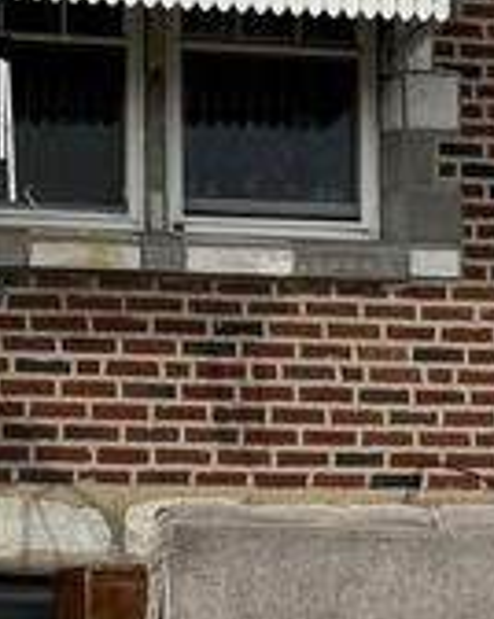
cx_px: 269
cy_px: 490
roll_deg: +0.3
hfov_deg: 10.2
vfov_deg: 12.7
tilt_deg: +4.9
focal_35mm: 151
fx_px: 2765
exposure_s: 1/3247
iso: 80
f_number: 1.78
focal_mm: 6.76
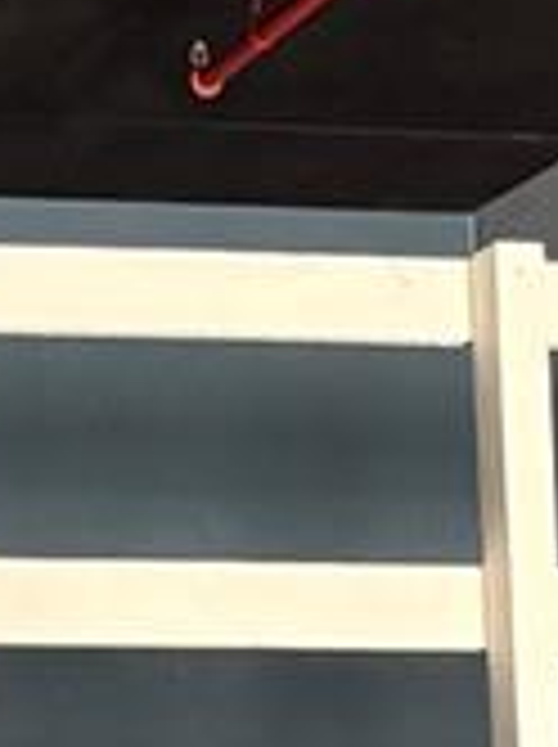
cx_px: -918
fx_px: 4051
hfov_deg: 7.3
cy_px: 1188
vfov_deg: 10.1
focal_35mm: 188
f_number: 1.6
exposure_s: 1/60
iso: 320
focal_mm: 5.96
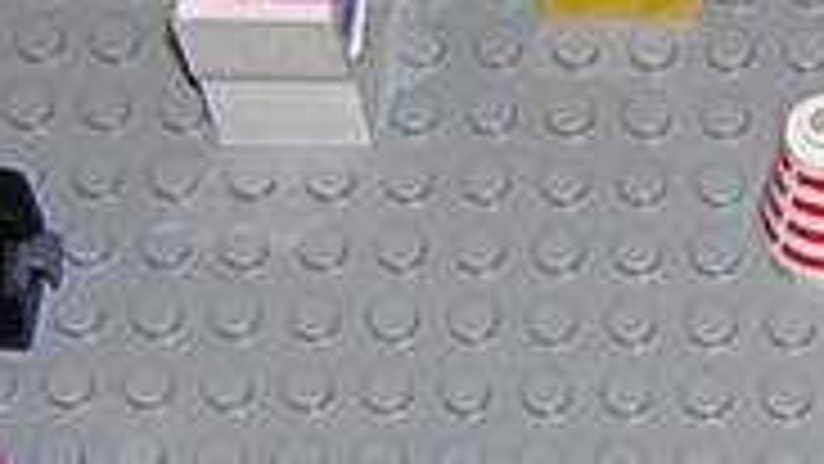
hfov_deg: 9.6
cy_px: 212
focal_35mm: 219
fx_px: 4786
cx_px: 1207
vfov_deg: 5.5
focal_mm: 4.7
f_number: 2.6
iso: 100
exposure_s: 1/60.1
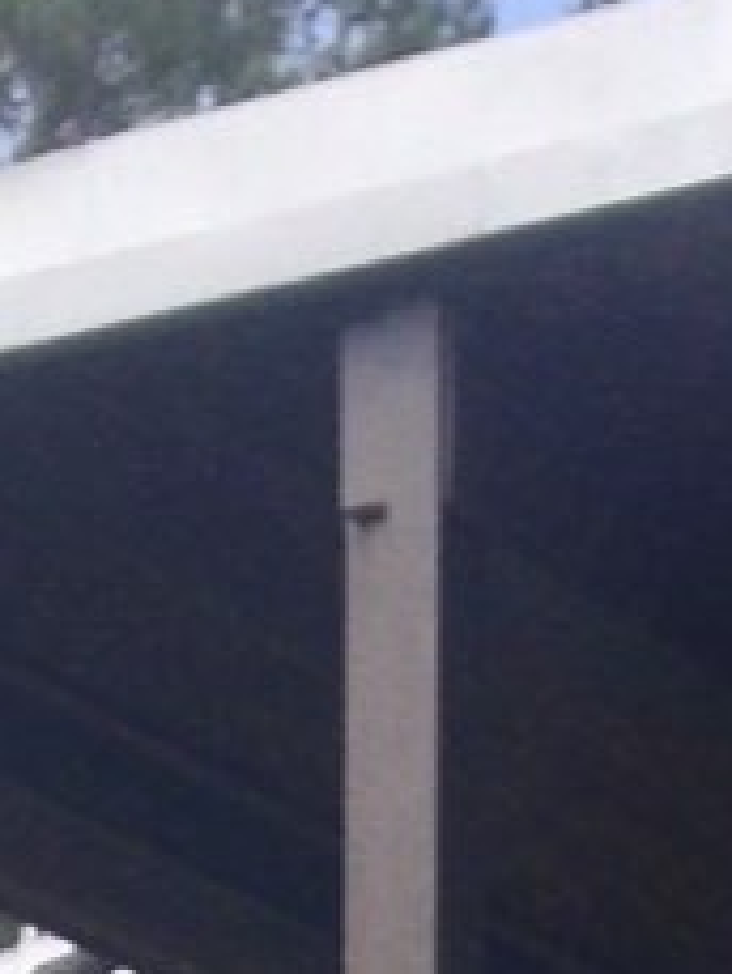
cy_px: 2548
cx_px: 409
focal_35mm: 216
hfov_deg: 6.9
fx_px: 6084
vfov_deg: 8.2
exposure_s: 1/1232
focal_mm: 4.12
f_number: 2.4
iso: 50
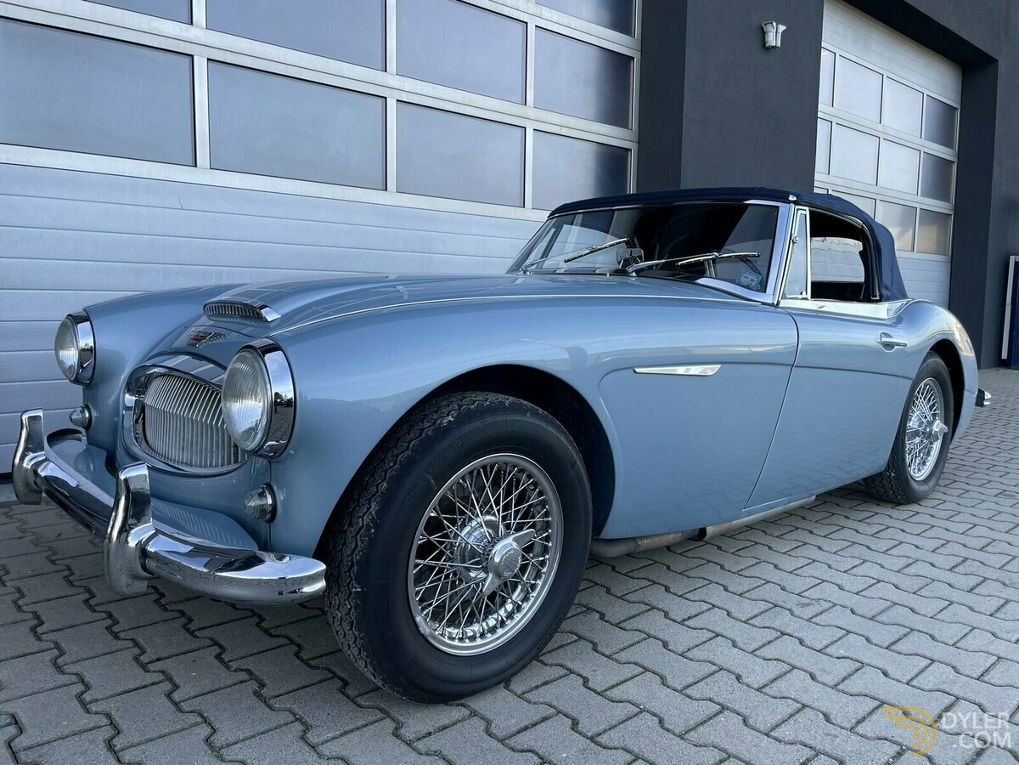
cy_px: 382
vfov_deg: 53.1
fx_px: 765
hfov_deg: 67.3
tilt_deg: -5.6
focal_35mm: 26
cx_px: 510
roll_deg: -0.8
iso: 32
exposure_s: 1/302
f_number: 1.6
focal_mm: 4.2
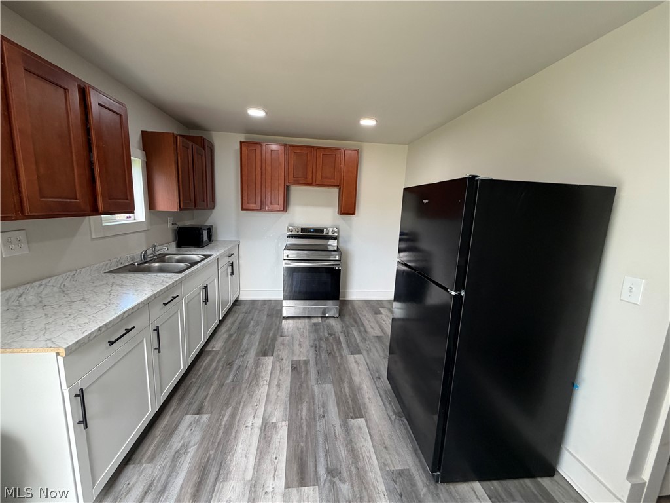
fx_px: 271
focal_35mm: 14
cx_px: 335
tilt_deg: -10.1
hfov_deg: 102.1
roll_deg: -2.1
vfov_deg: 85.7
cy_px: 252
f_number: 2.2
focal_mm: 2.22
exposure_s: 1/120
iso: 200
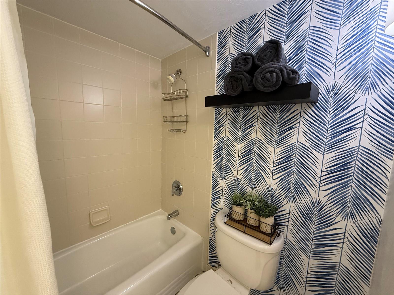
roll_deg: -1.8
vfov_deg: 85.7
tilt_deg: -5.4
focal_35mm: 14
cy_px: 148
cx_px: 197
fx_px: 159
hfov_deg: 102.1
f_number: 2.2
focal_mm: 2.22
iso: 400
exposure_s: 1/60
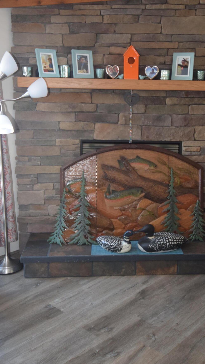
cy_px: 169
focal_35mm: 43
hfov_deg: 27.6
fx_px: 415
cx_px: 131
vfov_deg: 47.3
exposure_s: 1/60
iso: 1000
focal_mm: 24
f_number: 4
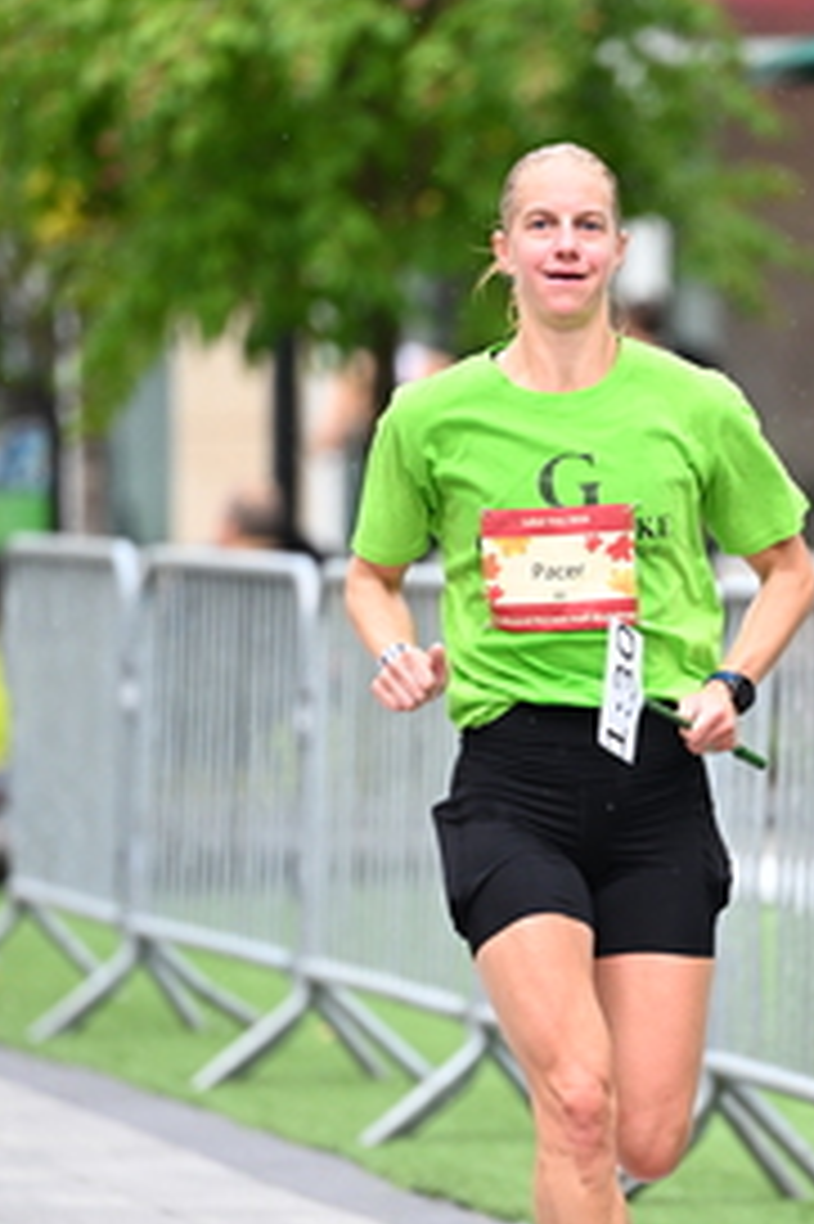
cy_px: 688
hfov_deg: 3.4
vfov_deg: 5.1
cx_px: 731
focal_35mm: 405
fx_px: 13753
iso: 1250
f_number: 2.8
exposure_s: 1/1250
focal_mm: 200
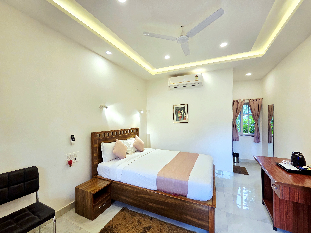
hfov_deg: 106.2
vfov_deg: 89.9
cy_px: 116
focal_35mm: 13
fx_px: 117
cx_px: 156
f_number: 2.2
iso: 125
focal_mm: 2.2
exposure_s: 1/101
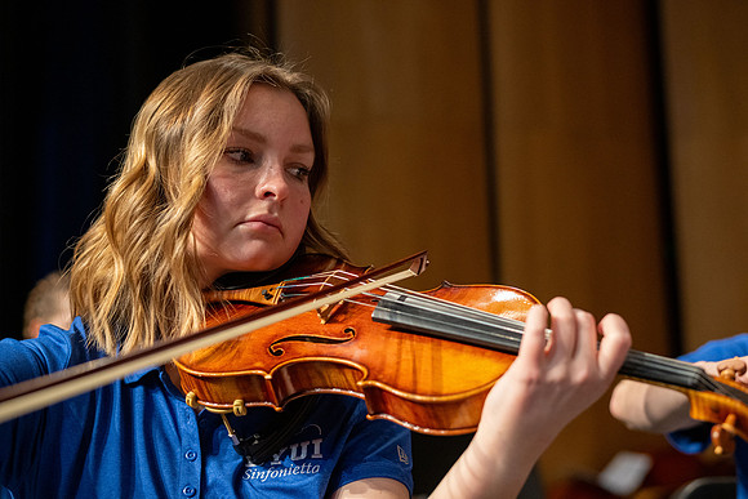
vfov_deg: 27.0
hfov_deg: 39.6
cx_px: 374
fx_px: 1039
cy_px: 250
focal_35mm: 50
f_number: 2.8
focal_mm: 50
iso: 3200
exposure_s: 1/400
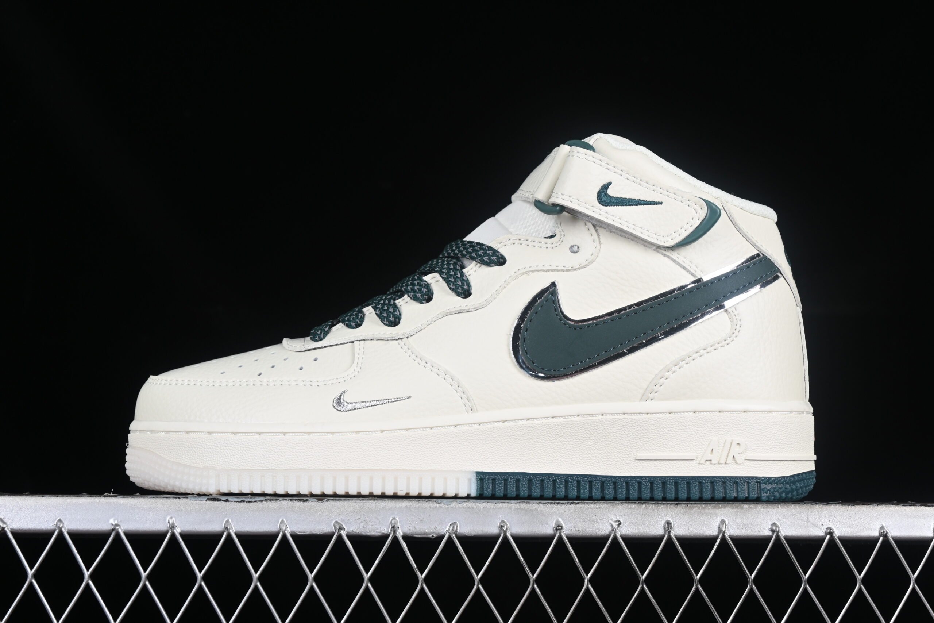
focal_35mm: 75
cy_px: 312
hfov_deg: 27.0
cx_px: 467
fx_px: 1946
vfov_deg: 18.2
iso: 160
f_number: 8
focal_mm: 50
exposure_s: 1/80
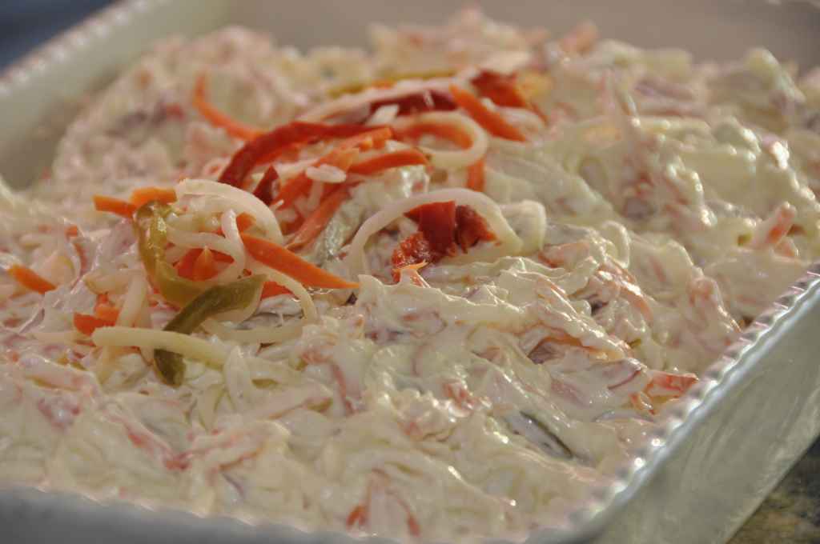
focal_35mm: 255
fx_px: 5801
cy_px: 272
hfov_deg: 8.1
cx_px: 410
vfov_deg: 5.4
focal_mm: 170
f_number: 5.6
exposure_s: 1/80
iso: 400
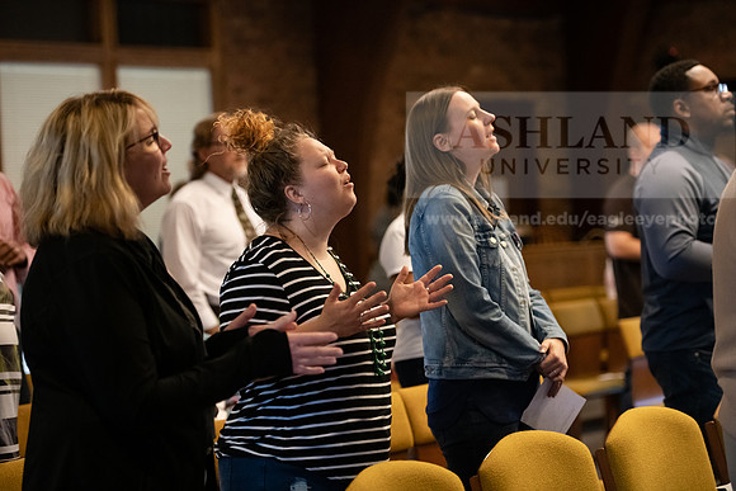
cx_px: 368
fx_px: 2004
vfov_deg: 14.0
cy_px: 246
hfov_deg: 20.8
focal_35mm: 98
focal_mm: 98
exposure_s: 1/200
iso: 4000
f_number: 2.8
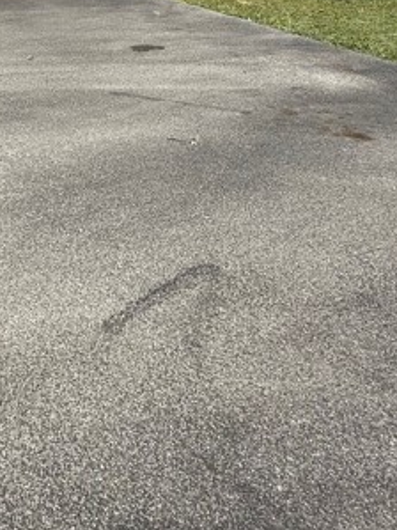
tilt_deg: -18.5
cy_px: 97
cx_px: -64
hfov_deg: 33.3
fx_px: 551
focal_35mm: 36
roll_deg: +0.6
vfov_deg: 48.2
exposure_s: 1/1572
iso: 50
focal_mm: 2.22
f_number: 2.2
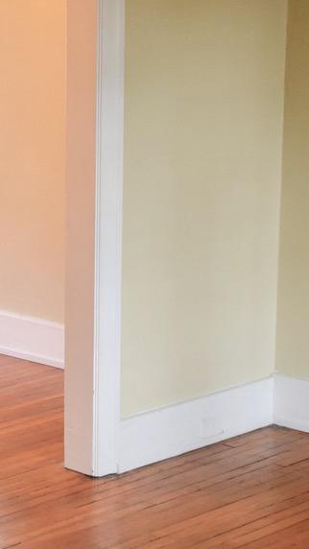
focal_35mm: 105
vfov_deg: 20.3
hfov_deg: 11.4
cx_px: 0
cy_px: 208
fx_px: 1529
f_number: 4
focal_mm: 28
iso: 800
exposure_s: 1/60
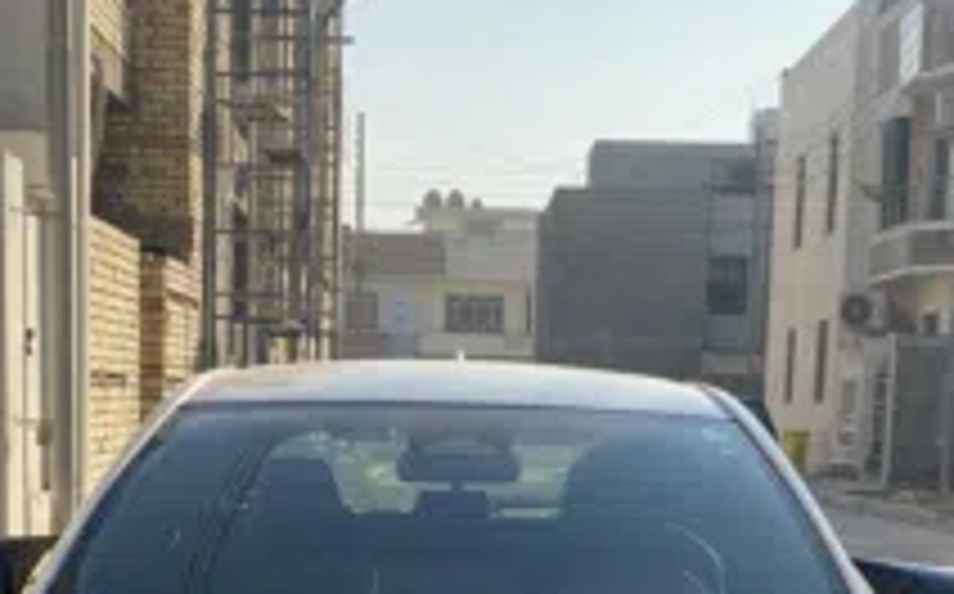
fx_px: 2701
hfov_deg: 20.0
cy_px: 806
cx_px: 459
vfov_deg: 12.1
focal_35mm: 104
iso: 20
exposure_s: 1/1453
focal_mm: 6
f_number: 2
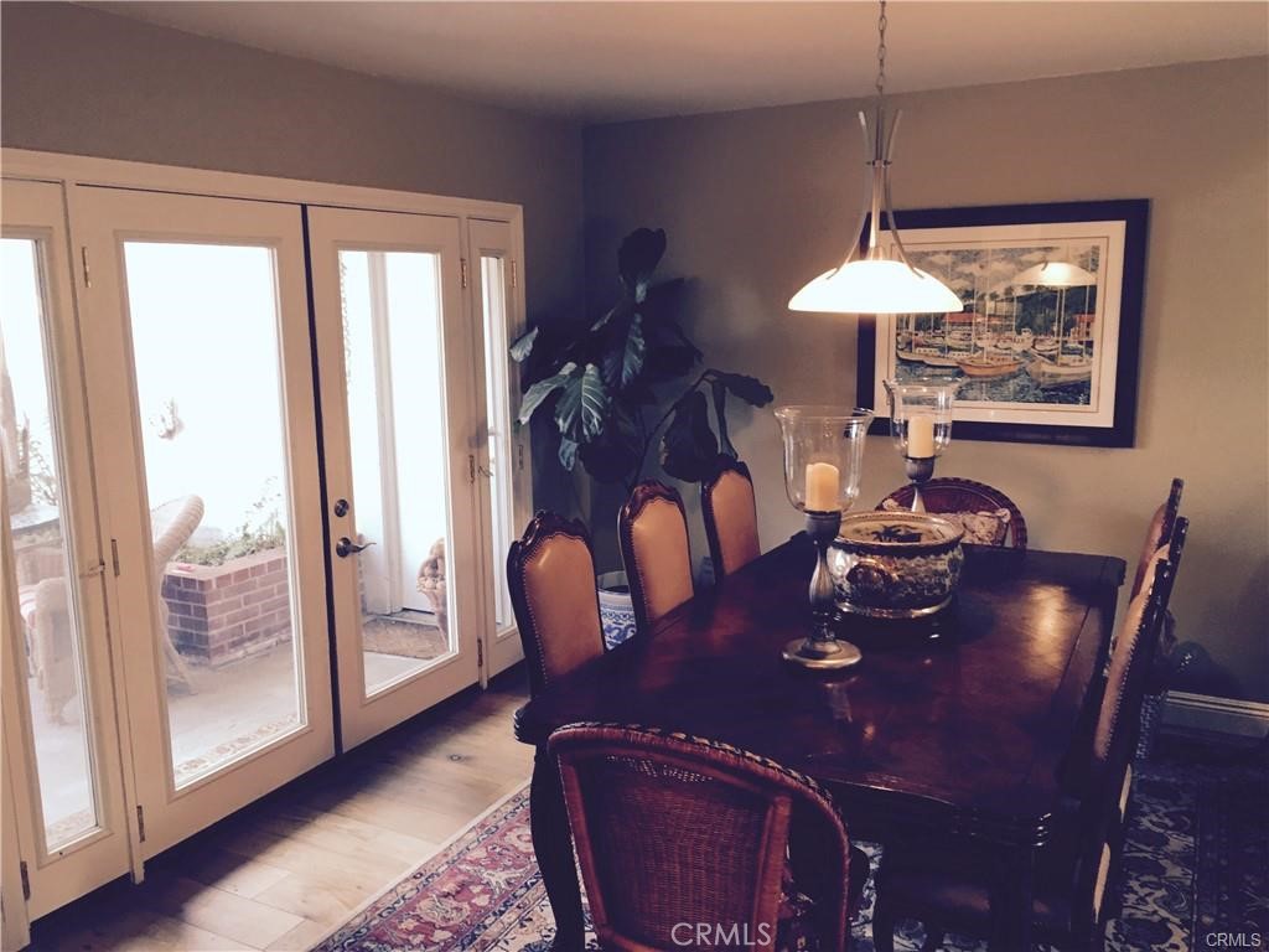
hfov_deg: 61.7
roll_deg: +0.2
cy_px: 476
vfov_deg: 48.2
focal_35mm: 29
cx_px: 634
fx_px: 1063
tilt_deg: -9.8
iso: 100
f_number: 2.2
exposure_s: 1/30
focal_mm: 4.15
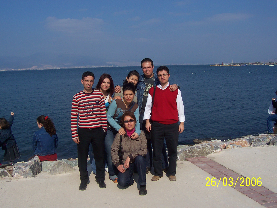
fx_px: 296
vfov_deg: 38.7
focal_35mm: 37
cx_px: 138
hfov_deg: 50.1
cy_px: 104
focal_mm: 5.6
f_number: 5.6
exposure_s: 1/1000
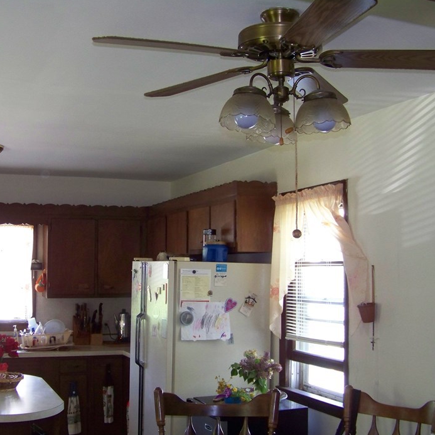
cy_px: 238
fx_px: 668
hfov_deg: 36.0
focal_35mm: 47
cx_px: 195
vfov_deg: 36.0
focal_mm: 5.85
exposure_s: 1/30
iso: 200
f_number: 2.8
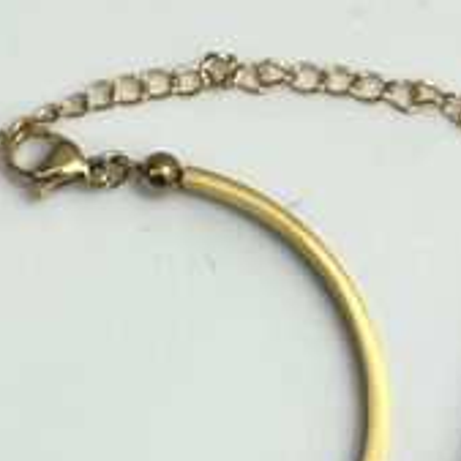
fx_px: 2019
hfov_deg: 13.0
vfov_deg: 12.9
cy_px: 435
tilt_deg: -75.9
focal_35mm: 134
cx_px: 127
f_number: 1.78
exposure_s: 1/100
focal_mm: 6.86
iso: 100
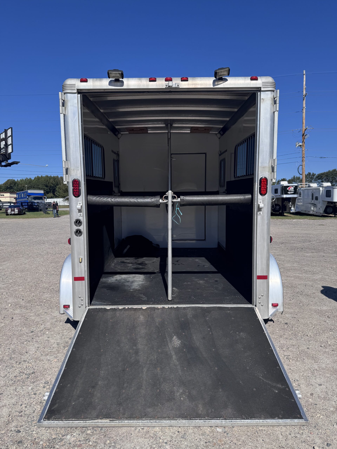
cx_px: 168
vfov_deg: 71.6
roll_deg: +1.3
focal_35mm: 24
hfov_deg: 56.8
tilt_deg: -3.8
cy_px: 224
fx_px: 312
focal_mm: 6.76
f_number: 1.78
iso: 80
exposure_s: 1/4608
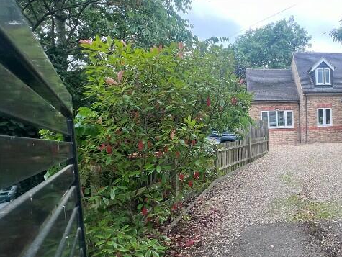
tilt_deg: -5.2
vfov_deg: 49.2
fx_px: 277
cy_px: 163
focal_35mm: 28
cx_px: 297
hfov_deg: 56.2
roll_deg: +0.2
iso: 40
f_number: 1.8
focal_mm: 1.57
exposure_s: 1/99
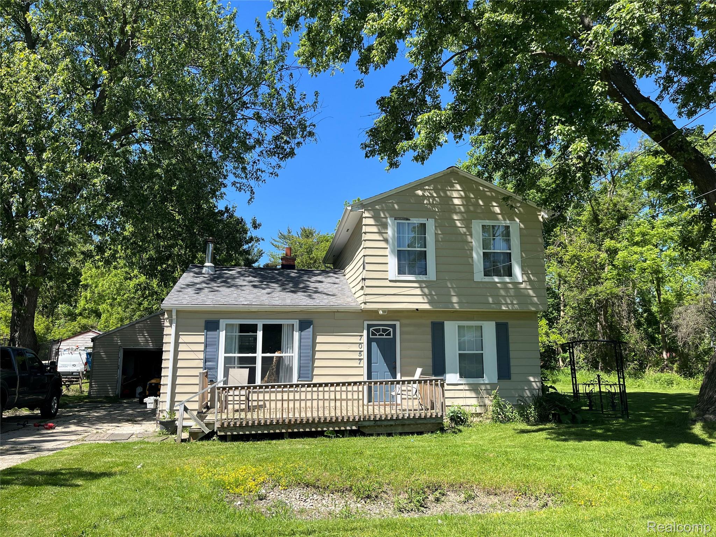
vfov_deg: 53.1
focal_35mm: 26
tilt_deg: +10.1
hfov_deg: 67.3
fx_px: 538
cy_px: 268
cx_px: 358
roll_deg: +0.6
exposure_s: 1/2062
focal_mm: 5.1
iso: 50
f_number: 1.6
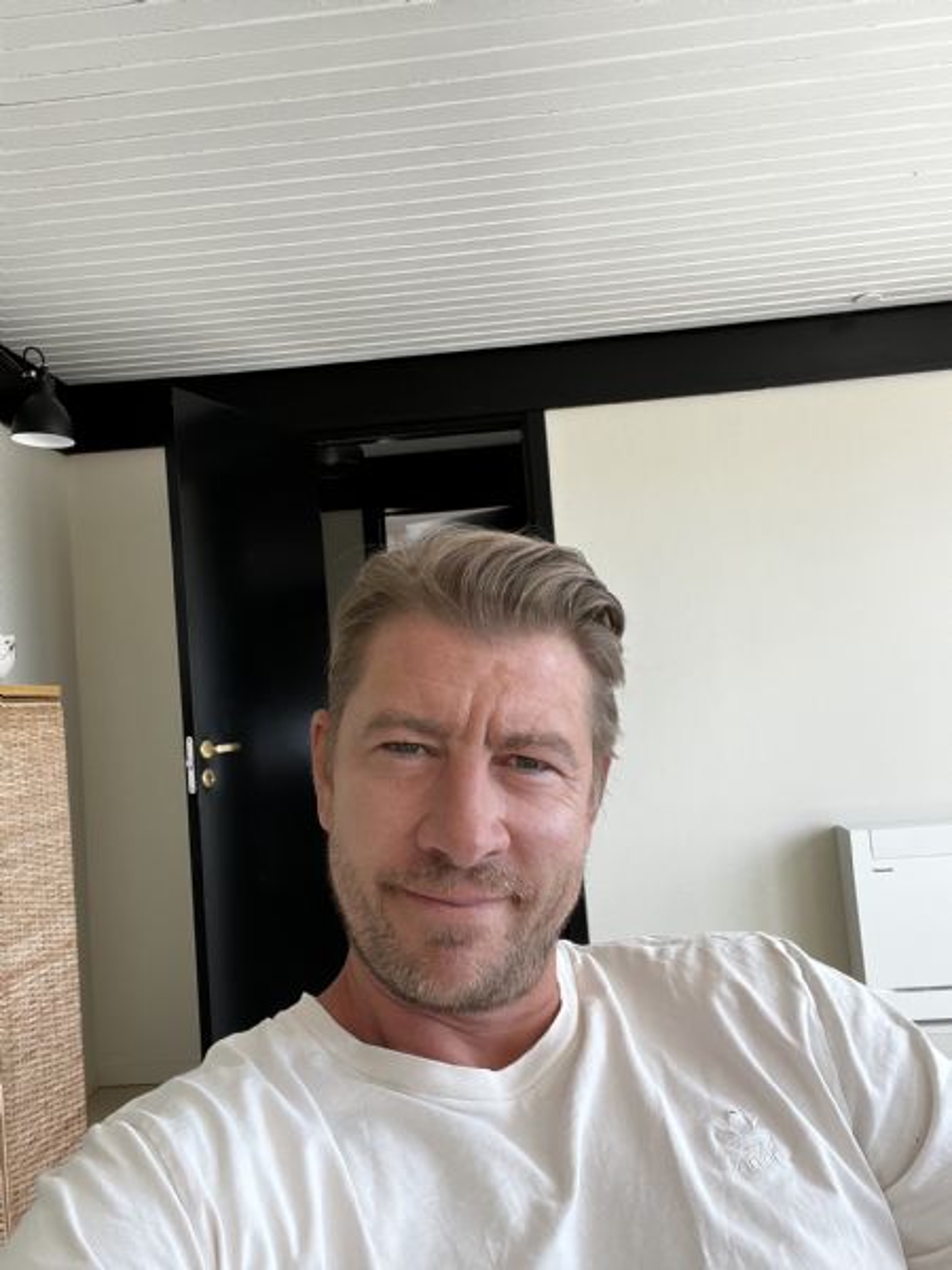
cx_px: 476
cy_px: 635
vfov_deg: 60.0
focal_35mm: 30
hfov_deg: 46.8
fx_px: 1100
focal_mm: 2.71
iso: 80
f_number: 2.2
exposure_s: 1/121
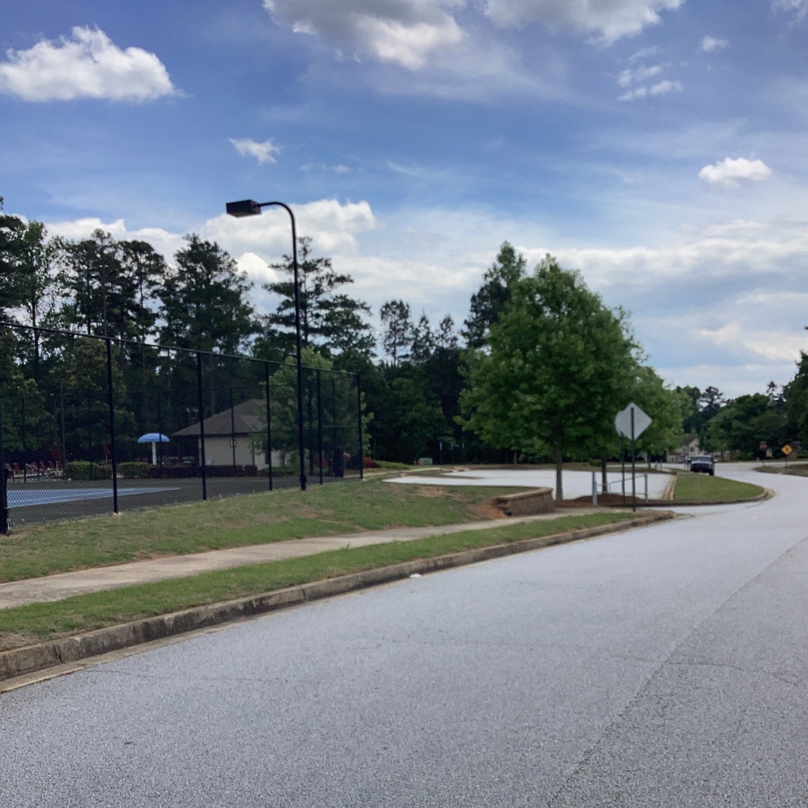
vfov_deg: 44.7
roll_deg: +0.4
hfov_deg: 44.9
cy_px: 481
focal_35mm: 37
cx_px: 407
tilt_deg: -3.8
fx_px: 977
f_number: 2.4
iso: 25
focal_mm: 3.3
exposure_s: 1/1631
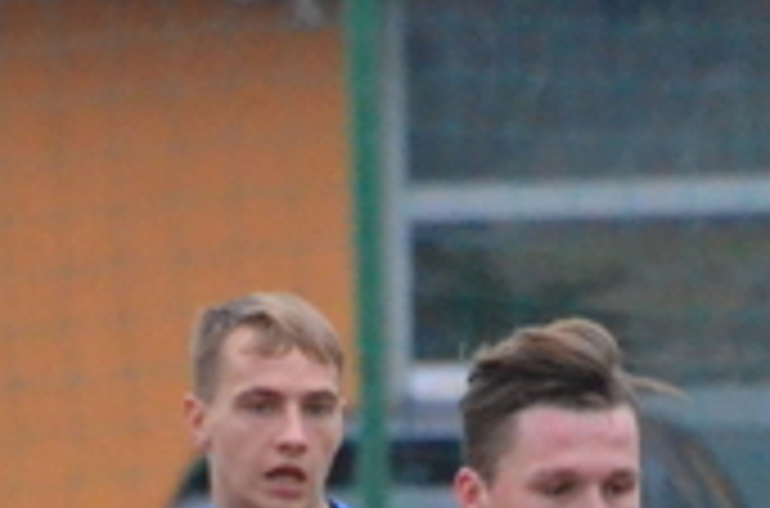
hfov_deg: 1.0
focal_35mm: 2109
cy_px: 989
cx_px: 982
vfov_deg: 0.6
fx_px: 44984
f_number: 9
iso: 6400
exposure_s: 1/1250
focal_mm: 300
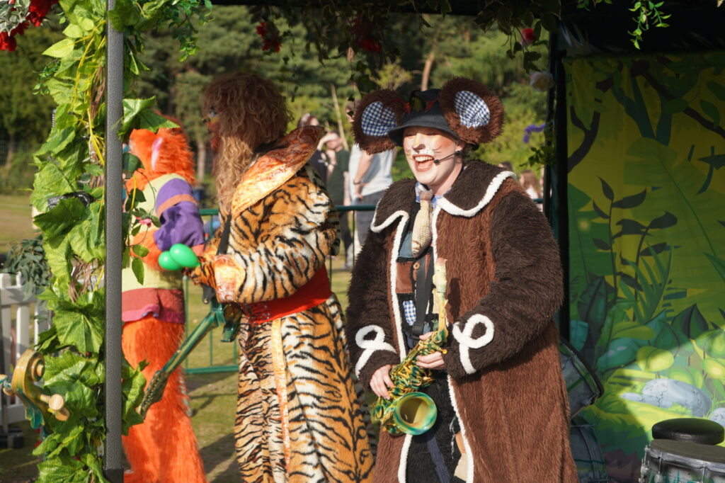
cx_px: 362
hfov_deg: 28.9
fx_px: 1409
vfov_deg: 19.4
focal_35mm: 70
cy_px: 242
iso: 100
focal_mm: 70
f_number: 6.3
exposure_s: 1/320
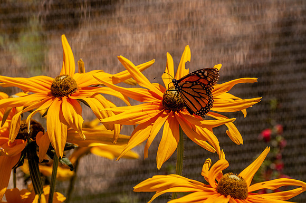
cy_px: 102
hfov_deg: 11.0
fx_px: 1592
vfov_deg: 7.3
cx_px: 153
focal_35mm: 188
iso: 200
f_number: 9.5
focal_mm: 125
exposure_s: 1/350
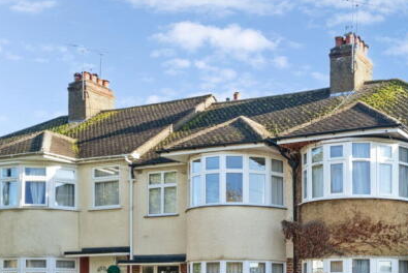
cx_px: 331
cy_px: 223
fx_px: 658
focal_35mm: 58
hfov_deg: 33.4
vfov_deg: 23.1
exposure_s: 1/1250
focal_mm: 35
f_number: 6.3
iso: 1600
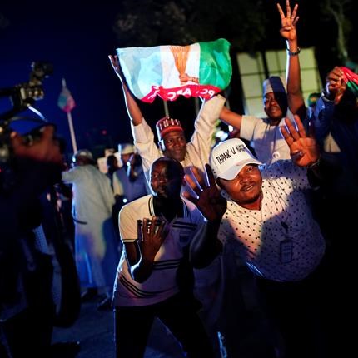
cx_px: 217
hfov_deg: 37.4
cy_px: 180
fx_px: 527
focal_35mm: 45
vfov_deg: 37.6
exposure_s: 1/320
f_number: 2
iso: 4000
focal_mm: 35
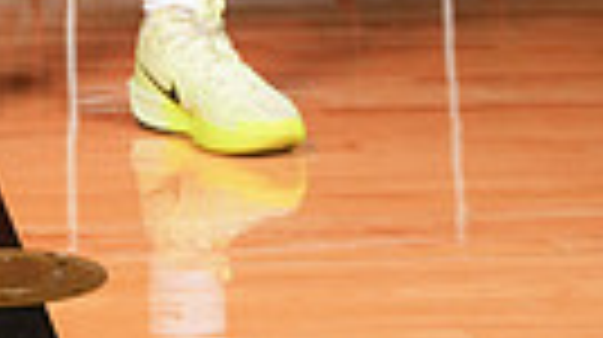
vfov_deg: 8.3
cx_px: 22
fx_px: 1964
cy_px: -671
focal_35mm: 123
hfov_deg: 17.1
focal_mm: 35
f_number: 6.3
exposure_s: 1/200
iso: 400
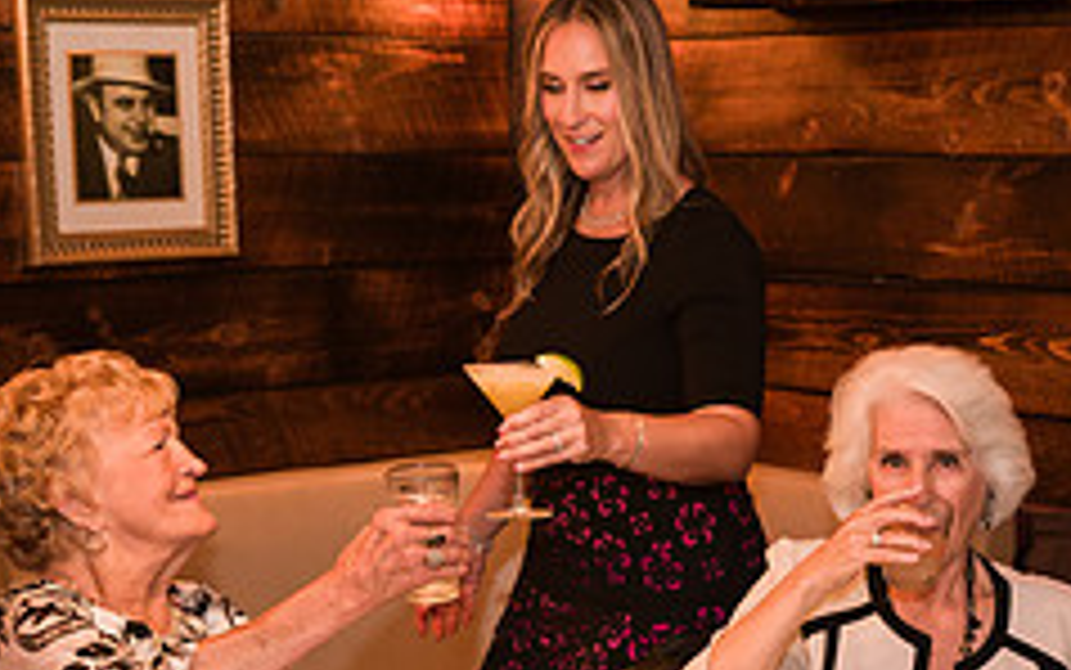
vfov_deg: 15.3
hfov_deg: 23.7
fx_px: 2482
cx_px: 952
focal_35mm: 85
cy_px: 540
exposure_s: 1/200
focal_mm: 34
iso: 1250
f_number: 4
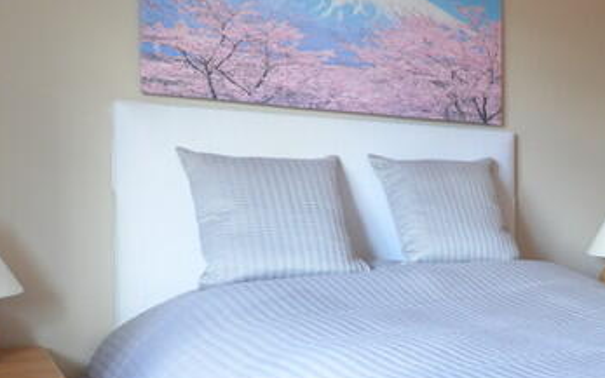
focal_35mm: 45
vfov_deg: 28.5
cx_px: 624
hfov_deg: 38.6
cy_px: 228
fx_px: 742
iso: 500
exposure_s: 1/60
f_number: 4
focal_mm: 10
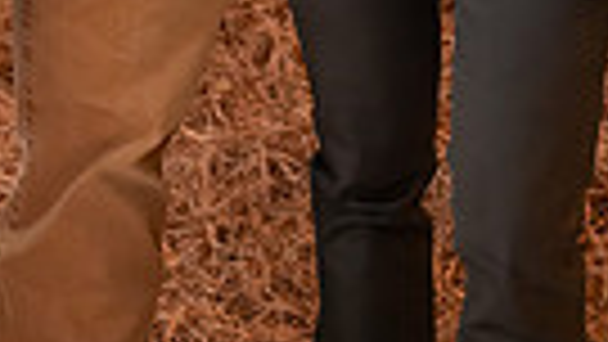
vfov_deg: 6.2
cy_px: -652
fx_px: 2919
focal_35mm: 181
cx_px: 243
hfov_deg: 11.9
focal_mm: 52
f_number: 4.5
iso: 3200
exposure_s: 1/100
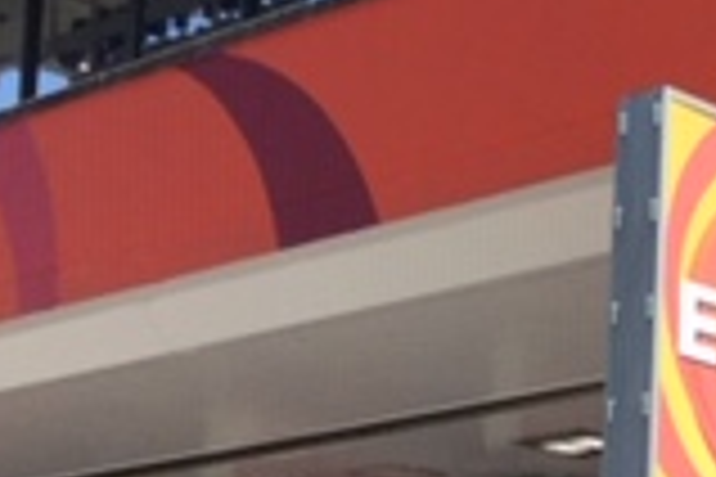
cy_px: 572
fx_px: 2585
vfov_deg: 10.4
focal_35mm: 130
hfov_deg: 15.4
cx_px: 788
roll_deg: -2.2
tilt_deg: +9.1
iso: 25
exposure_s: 1/547
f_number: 2.4
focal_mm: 3.3
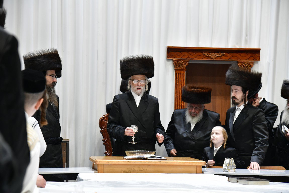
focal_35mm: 86
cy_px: 96
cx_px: 144
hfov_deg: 23.6
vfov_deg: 15.9
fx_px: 690
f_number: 5.6
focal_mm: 86
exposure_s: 1/100
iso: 1600
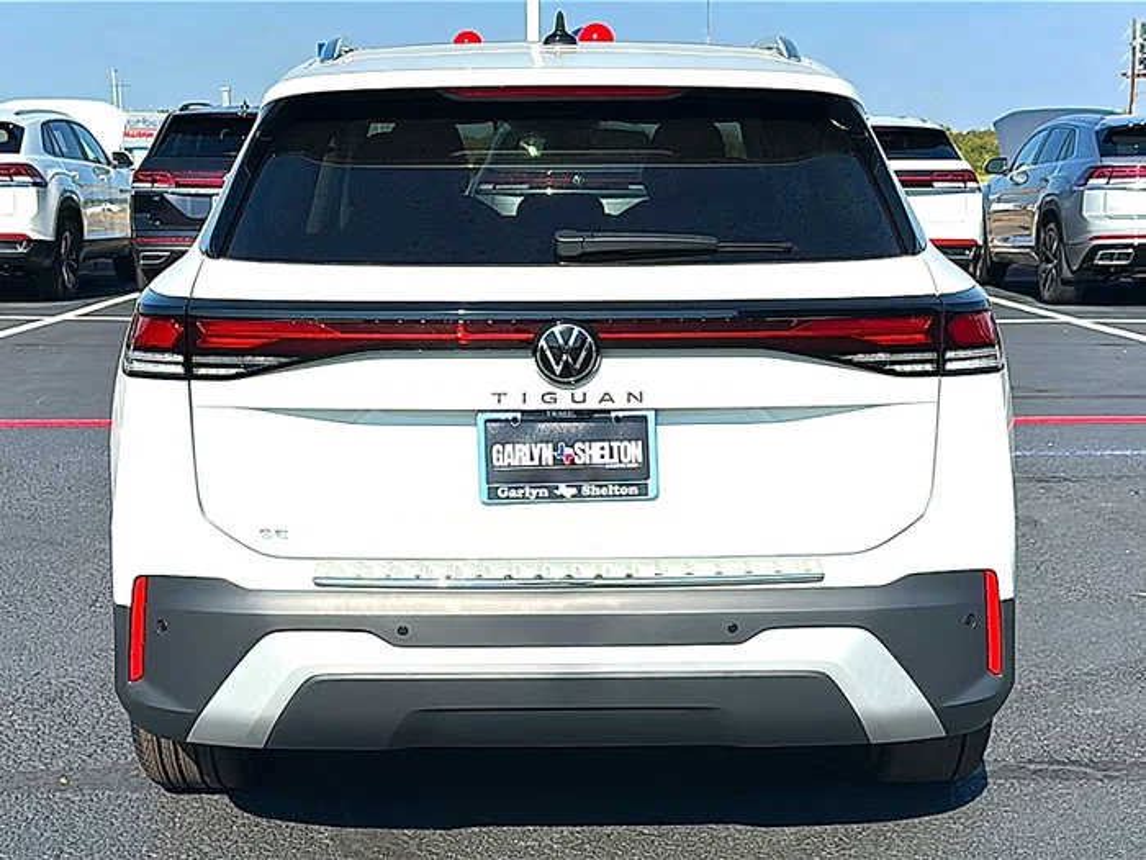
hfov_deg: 42.1
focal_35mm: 45
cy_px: 430
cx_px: 573
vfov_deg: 32.2
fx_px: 1490
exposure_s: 1/10989
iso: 80
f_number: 1.78
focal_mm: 6.86
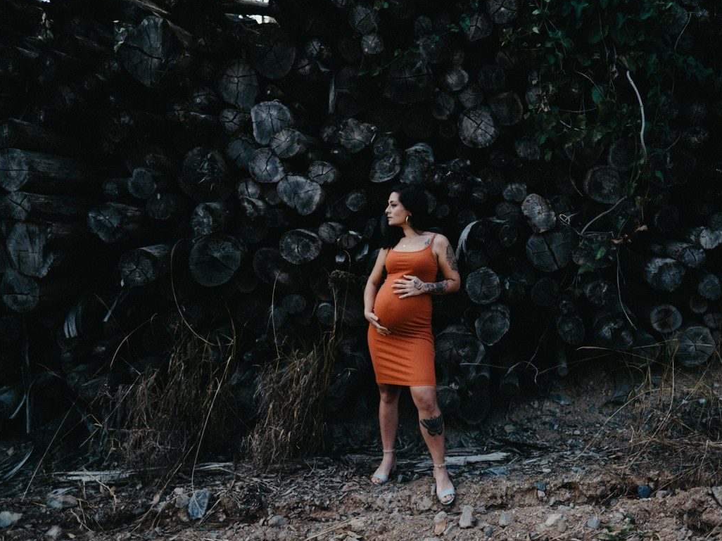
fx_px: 563
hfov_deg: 64.9
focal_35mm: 27
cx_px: 419
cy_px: 272
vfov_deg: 51.3
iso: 250
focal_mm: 16
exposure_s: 1/2000
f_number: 1.4
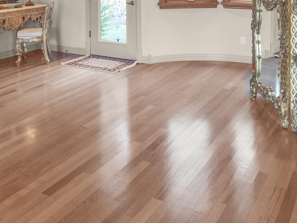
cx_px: 164
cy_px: -23
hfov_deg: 44.7
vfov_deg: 30.6
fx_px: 360
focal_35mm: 42
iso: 800
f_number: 4
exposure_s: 1/15
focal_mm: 7
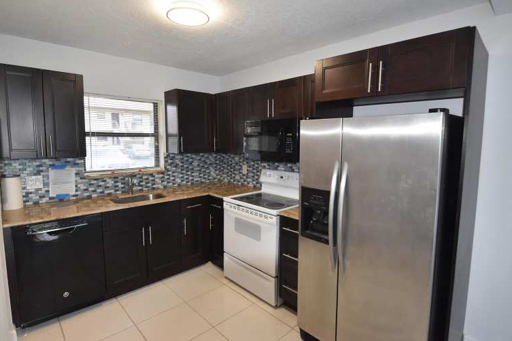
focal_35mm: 18
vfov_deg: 68.8
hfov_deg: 91.5
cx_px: 258
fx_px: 249
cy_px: 163
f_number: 4
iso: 800
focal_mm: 11
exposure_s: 1/60
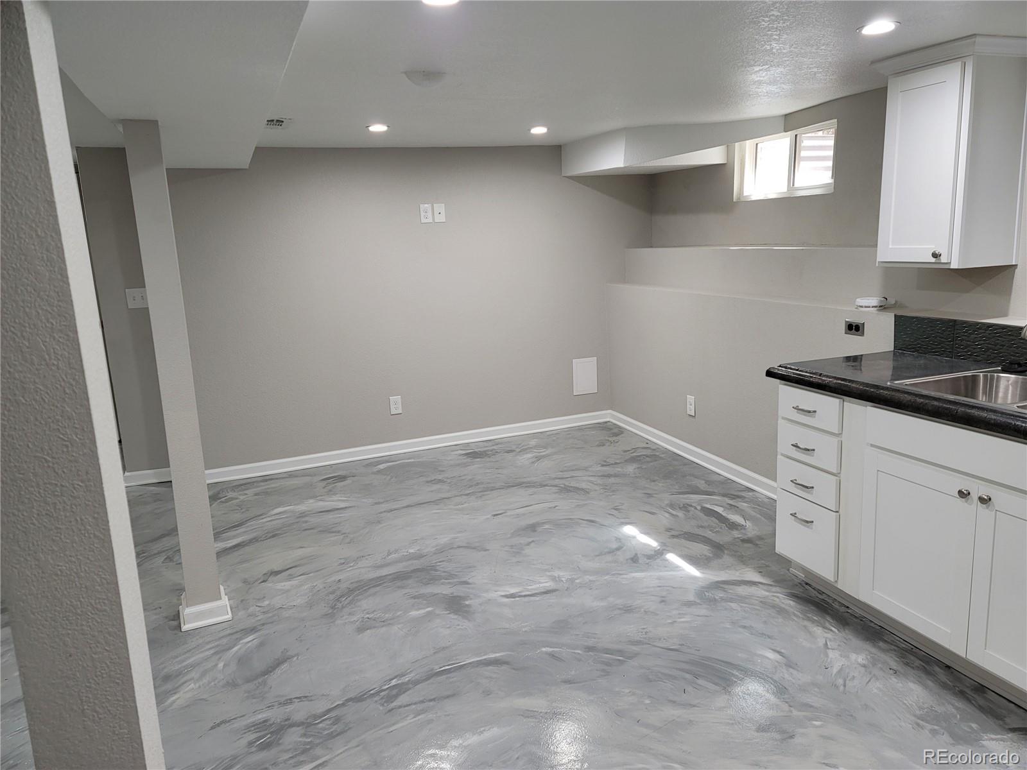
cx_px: 514
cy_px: 385
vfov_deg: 54.9
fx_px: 742
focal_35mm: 25
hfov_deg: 69.4
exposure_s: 1/59
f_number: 1.8
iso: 200
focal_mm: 7
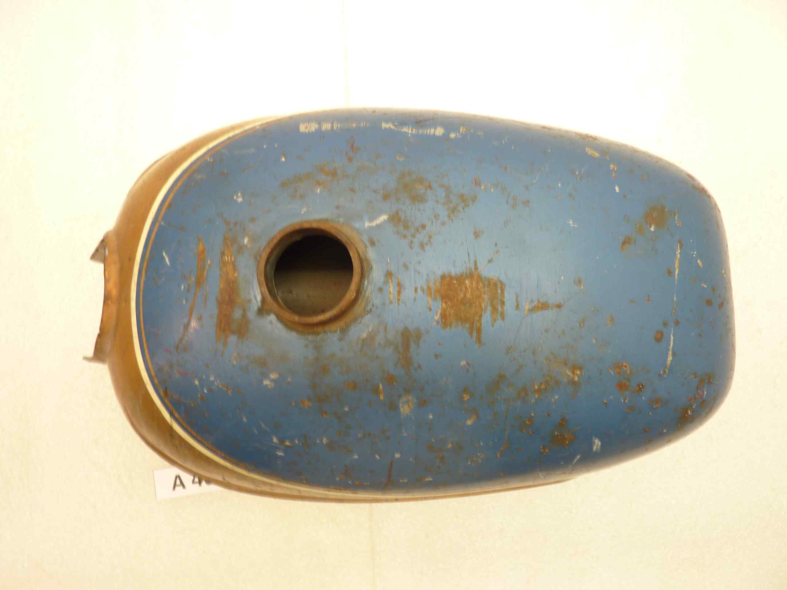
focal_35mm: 25
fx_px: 568
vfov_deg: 54.9
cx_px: 394
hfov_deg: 69.4
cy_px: 295
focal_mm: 4.1
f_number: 3.3
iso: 80
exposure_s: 1/8
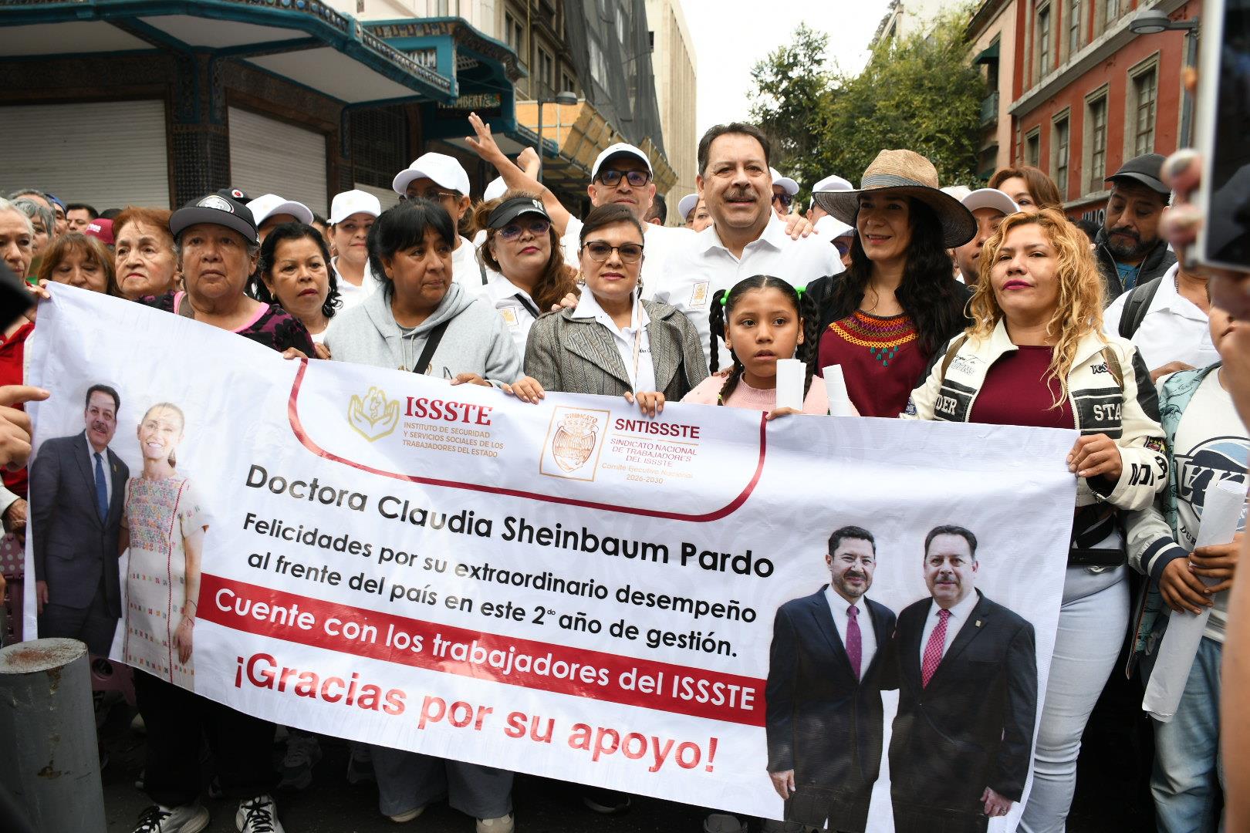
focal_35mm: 27
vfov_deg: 47.9
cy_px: 416
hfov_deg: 67.4
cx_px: 625
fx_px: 937
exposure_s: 1/125
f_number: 5.6
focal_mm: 18
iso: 200
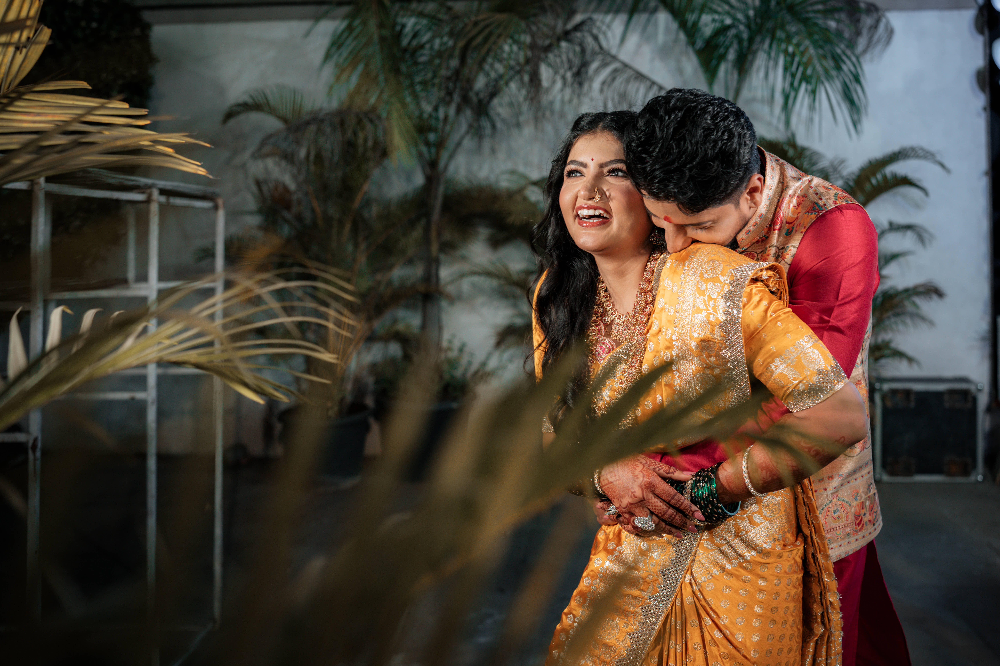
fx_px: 972
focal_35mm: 35
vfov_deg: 37.9
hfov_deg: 54.4
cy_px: 333
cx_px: 500
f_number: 2.8
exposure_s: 1/200
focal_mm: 35
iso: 640
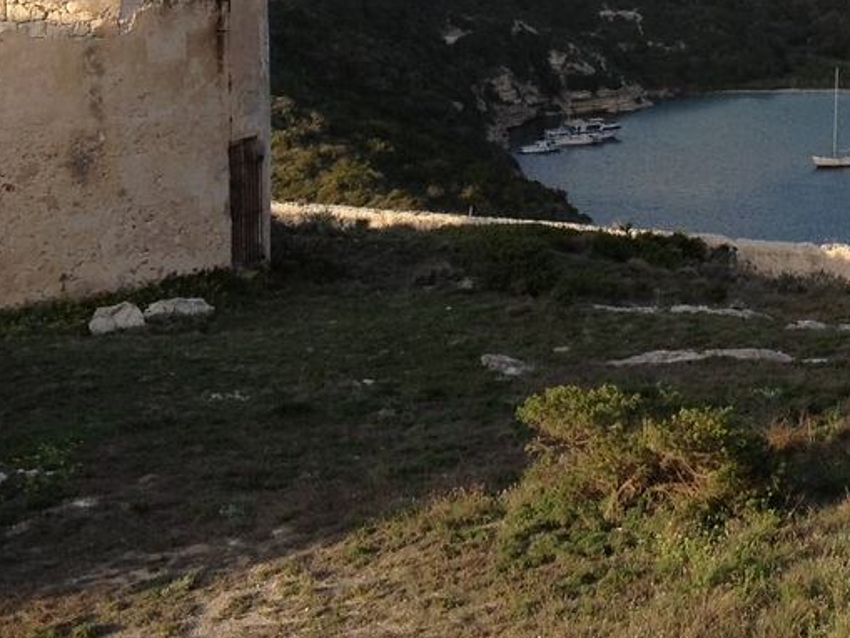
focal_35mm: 110
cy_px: -232
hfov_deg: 17.6
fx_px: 2702
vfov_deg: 12.9
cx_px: 765
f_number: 2.4
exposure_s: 1/690
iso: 64
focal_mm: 4.28
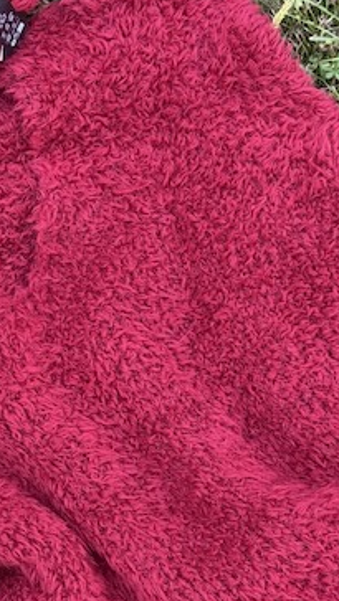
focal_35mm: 92
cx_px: 116
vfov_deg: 23.1
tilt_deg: -80.3
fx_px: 1469
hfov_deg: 13.1
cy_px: 371
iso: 50
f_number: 1.78
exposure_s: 1/133
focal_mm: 6.76
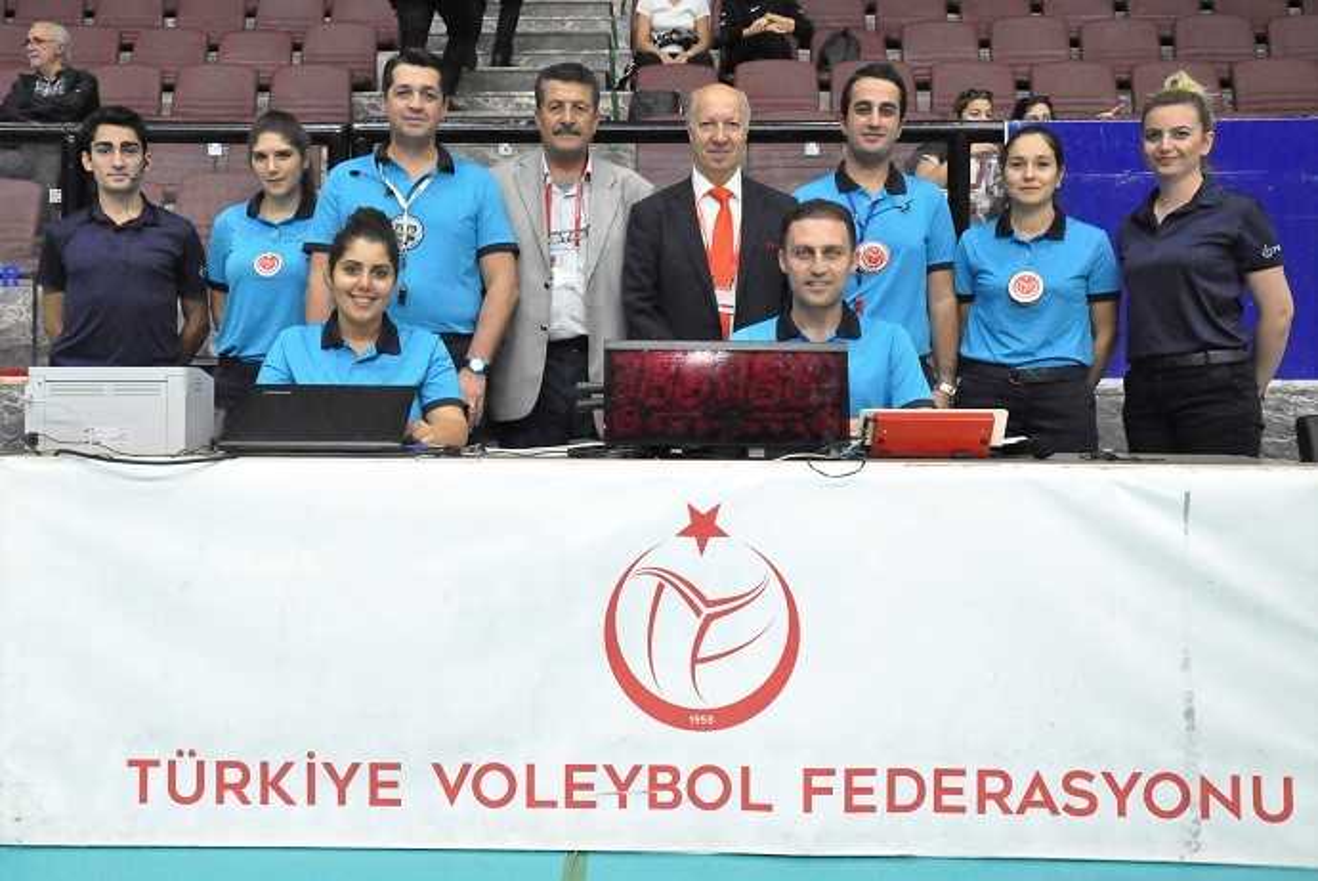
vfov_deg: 35.5
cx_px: 659
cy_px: 440
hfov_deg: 51.3
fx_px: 1374
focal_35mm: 38
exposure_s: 1/200
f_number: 5.6
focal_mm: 25
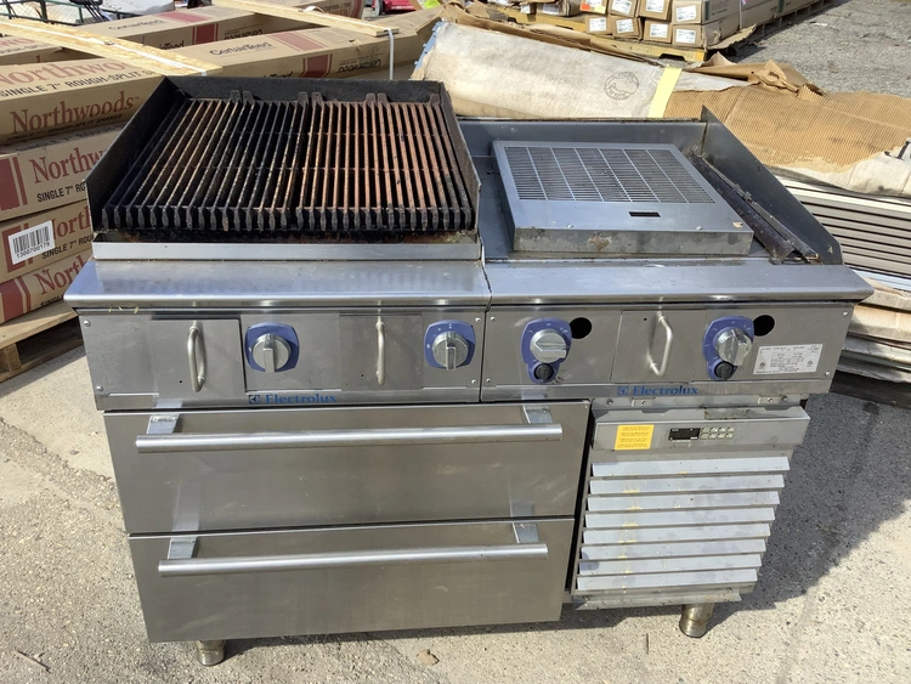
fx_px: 816
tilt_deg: -30.9
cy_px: 342
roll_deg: -3.3
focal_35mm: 31
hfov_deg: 58.3
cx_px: 456
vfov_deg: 45.5
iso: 25
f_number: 2.4
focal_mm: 3.3
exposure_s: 1/612
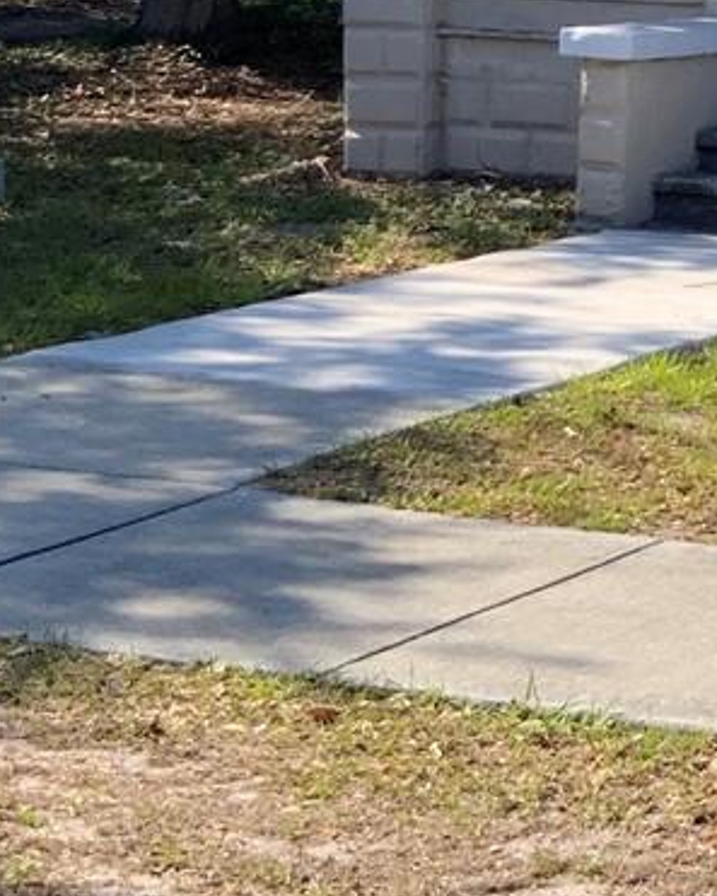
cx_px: 1282
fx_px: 3235
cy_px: -150
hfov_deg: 11.7
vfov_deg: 15.3
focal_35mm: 122
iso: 16
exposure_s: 1/759
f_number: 1.8
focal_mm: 3
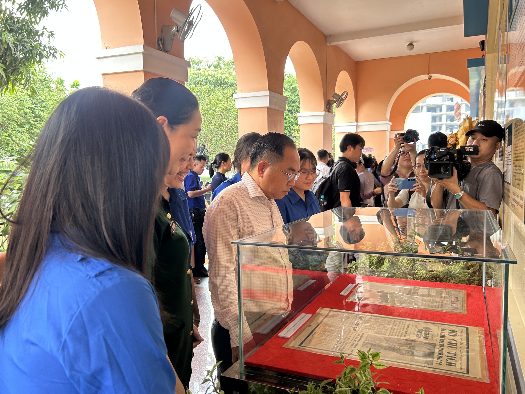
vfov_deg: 53.1
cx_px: 262
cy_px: 197
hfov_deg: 67.3
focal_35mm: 26
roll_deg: -2.4
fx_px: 394
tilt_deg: -4.7
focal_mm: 5.7
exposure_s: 1/121
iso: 80
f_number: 1.5
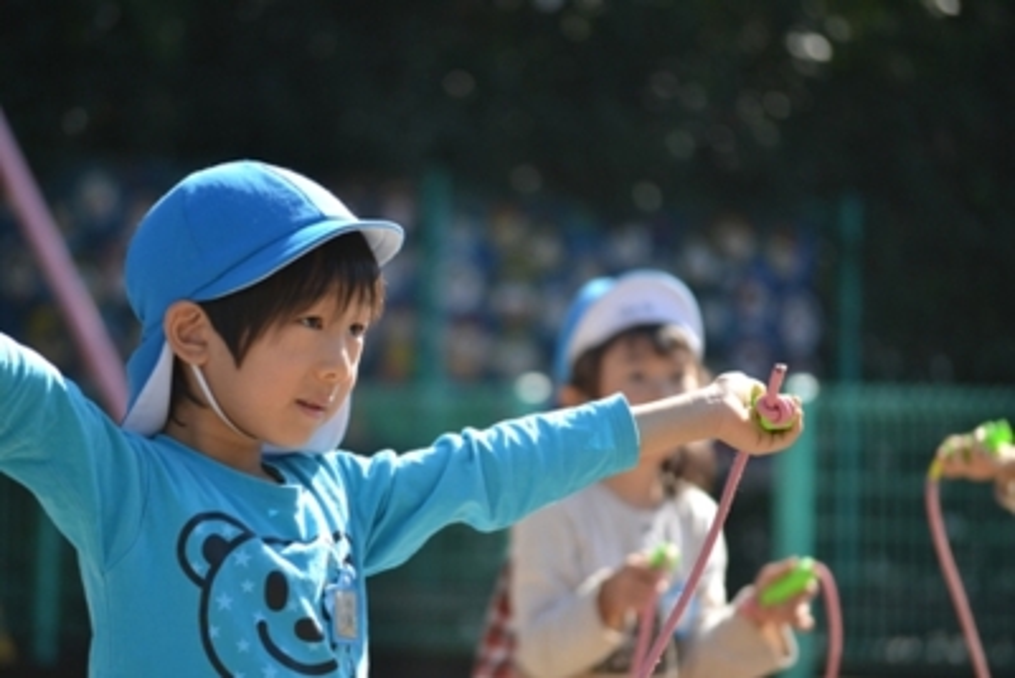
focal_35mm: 300
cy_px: 339
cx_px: 508
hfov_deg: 6.9
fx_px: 8461
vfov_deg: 4.6
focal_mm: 200
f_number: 5.6
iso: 400
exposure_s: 1/320
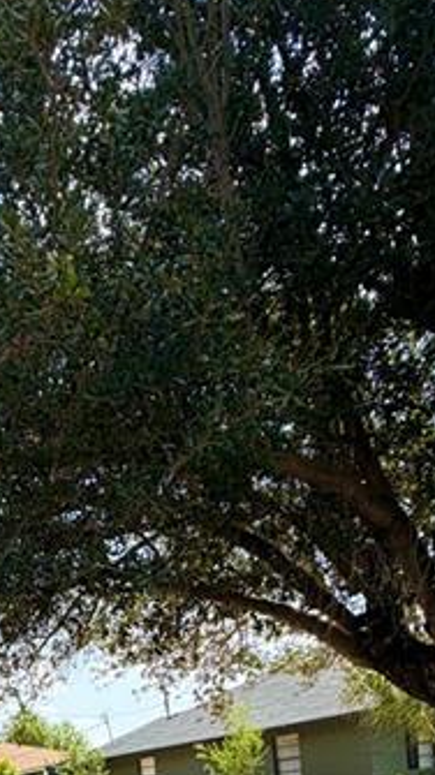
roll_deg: +6.9
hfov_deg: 29.5
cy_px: 854
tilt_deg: -1.7
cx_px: -72
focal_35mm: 35
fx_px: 719
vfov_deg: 43.7
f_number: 2.2
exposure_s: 1/502
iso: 50
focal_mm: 2.22
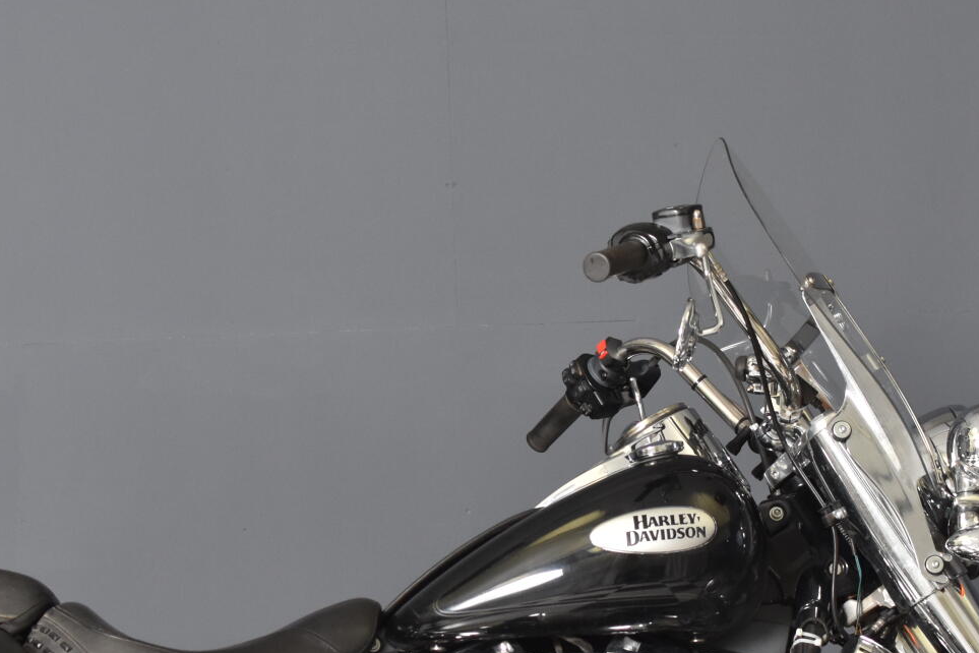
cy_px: 521
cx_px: 437
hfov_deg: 18.7
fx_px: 2965
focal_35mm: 109
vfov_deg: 12.5
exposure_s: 1/160
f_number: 4.5
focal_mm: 35
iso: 800
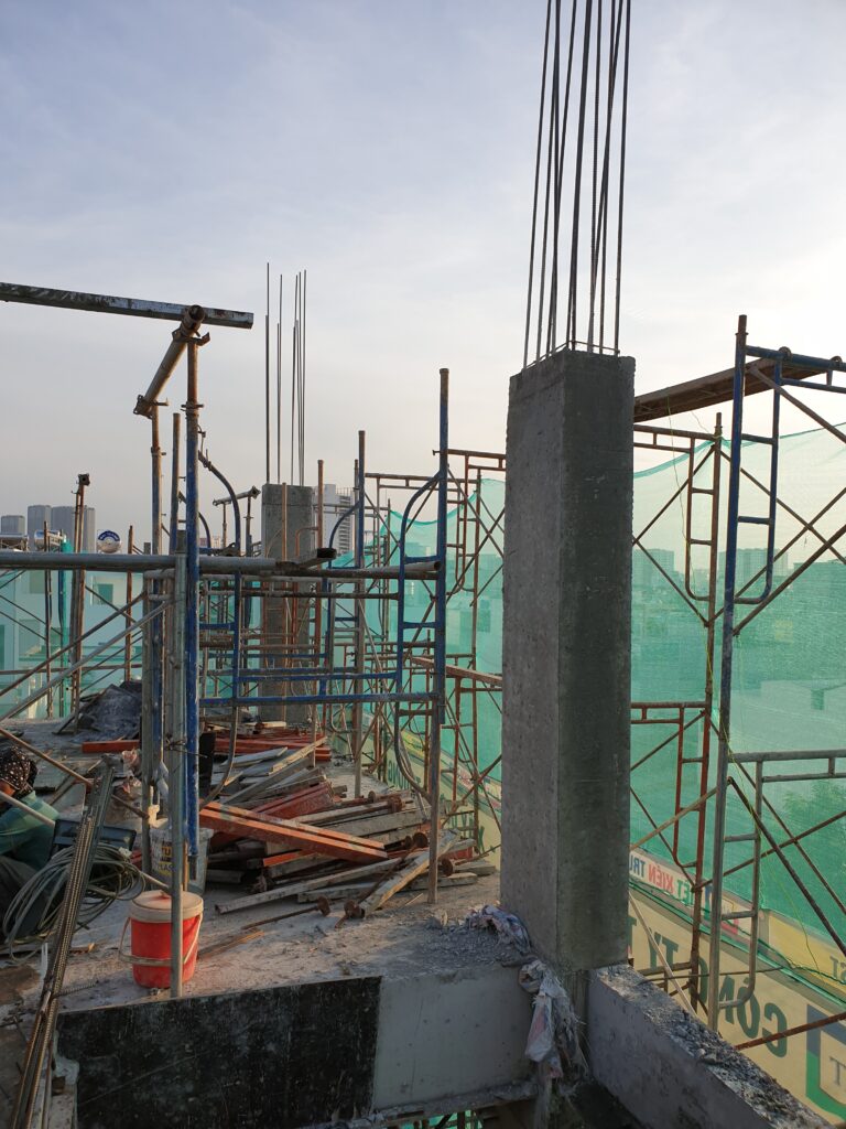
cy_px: 564
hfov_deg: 53.1
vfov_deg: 67.3
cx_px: 423
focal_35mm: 26
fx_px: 847
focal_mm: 4.3
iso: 50
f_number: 2.4
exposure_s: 1/814
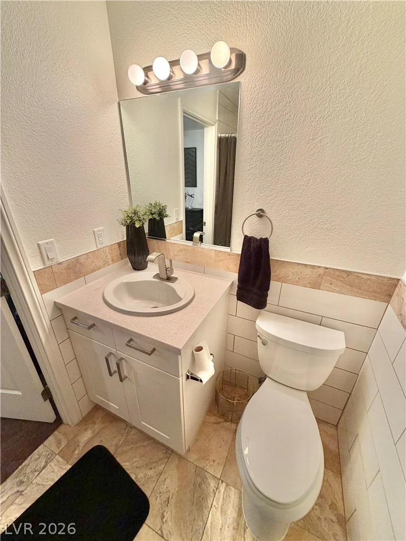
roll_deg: -0.5
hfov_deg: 85.7
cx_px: 203
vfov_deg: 102.1
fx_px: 219
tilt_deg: -24.5
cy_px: 270
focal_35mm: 14
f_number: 2.2
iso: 160
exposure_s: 1/60
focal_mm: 2.22
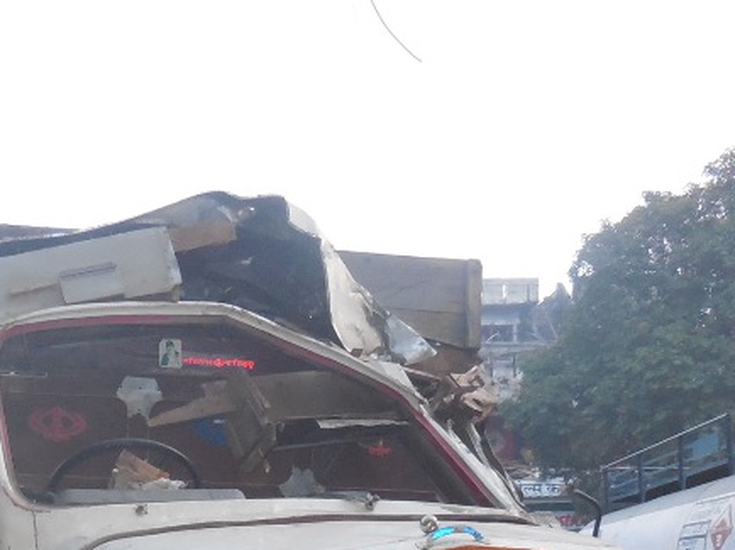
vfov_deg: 23.2
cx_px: 190
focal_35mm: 59
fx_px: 1252
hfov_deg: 32.1
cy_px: 619
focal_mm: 4.5
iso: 320
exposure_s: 1/25
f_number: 3.1
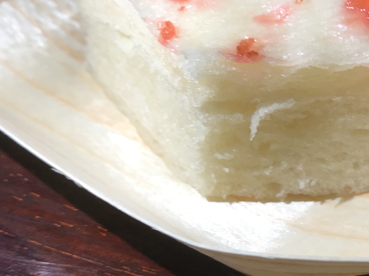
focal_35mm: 67
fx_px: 714
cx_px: 239
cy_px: 109
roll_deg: +0.4
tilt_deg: -39.0
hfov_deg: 28.8
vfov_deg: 21.9
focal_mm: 3.99
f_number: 1.8
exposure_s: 1/48
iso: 25
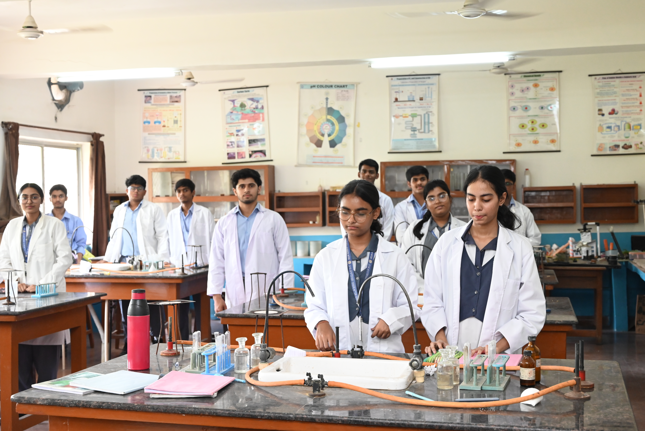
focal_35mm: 49
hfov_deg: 40.3
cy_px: 216
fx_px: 878
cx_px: 322
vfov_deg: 27.5
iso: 2500
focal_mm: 49
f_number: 5.6
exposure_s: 1/80
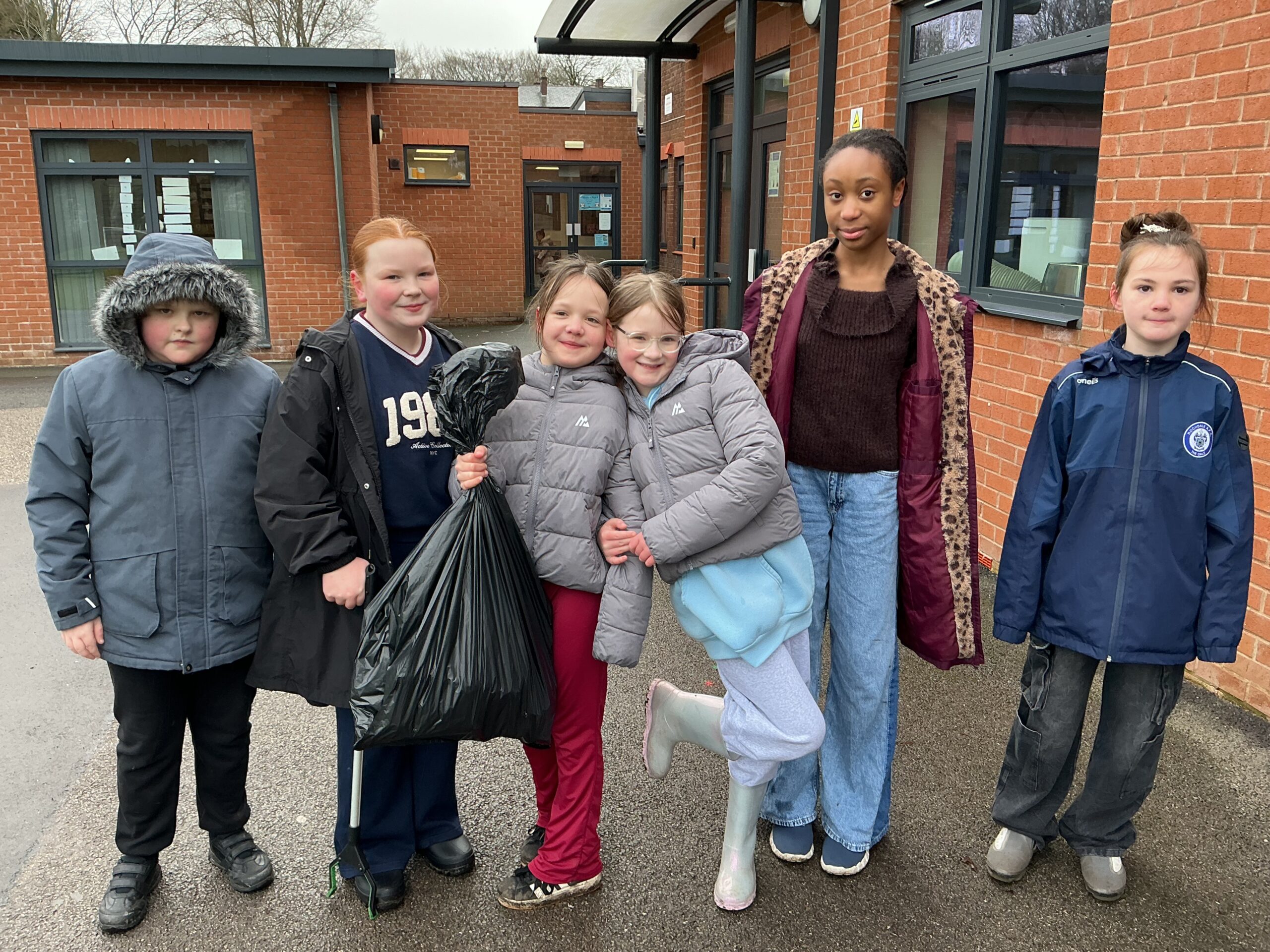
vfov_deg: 48.2
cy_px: 476
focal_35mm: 29
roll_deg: -0.5
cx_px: 635
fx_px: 1064
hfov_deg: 61.7
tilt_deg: -14.2
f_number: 1.8
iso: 20
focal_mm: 3
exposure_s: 1/100
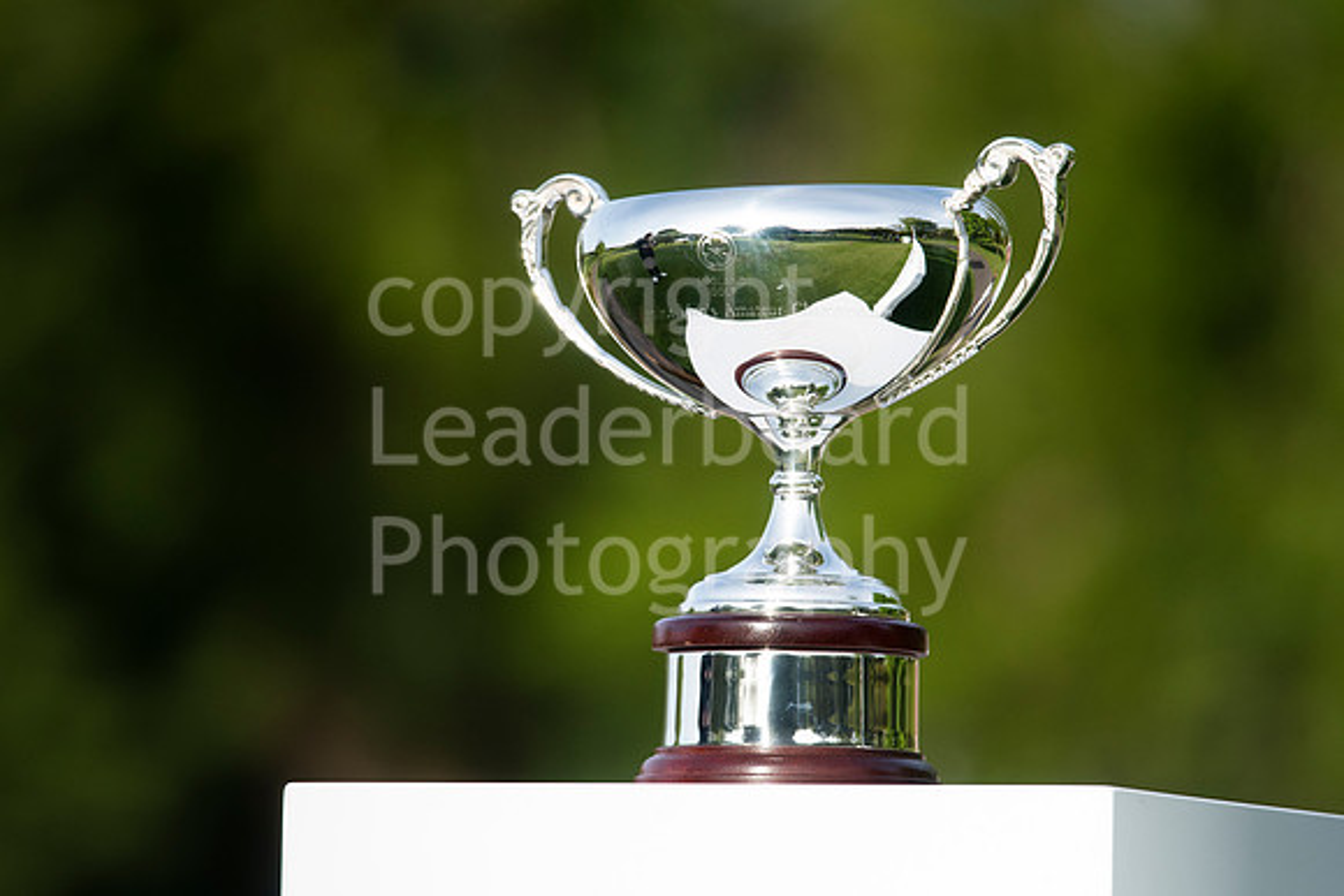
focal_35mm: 450
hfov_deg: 4.6
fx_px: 16803
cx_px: 672
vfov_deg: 3.1
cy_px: 448
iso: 500
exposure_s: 1/2500
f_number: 4
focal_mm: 300
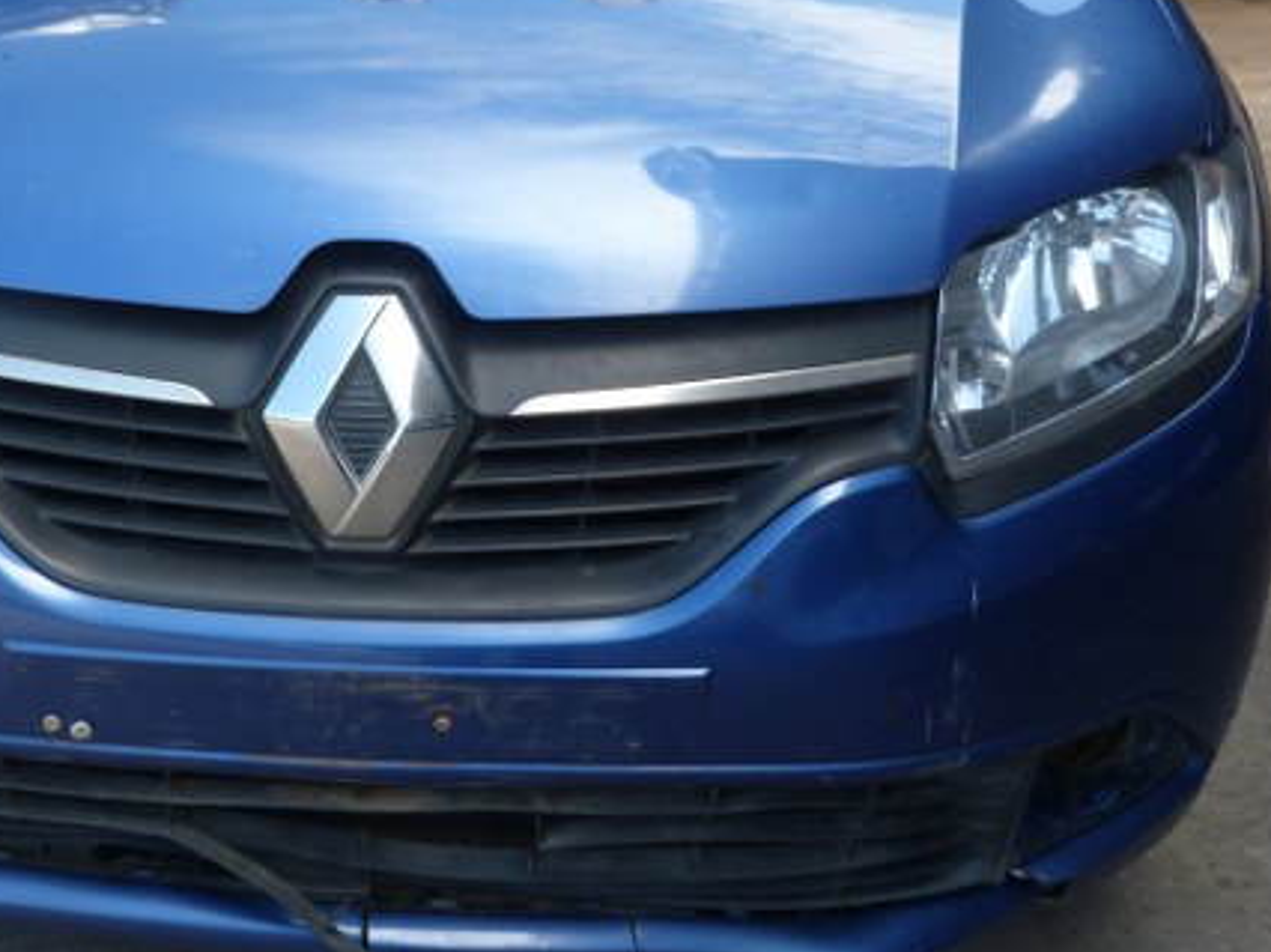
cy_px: 301
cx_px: 456
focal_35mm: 47
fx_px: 1725
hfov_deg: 40.1
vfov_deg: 30.6
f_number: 3.6
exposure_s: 1/125
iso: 80
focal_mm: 4.5
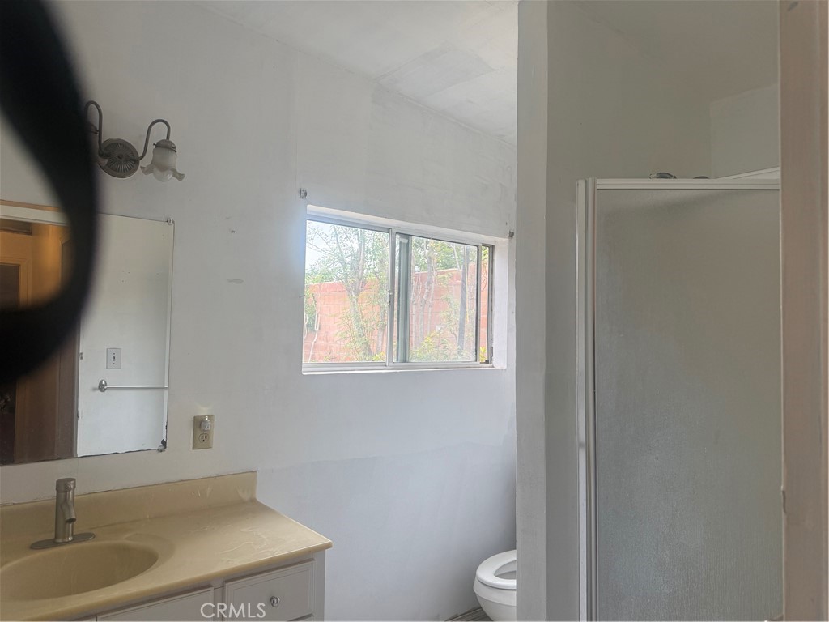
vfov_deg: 56.8
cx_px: 414
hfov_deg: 71.6
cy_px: 311
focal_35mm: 24
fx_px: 575
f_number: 1.78
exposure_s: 1/289
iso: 100
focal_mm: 6.76
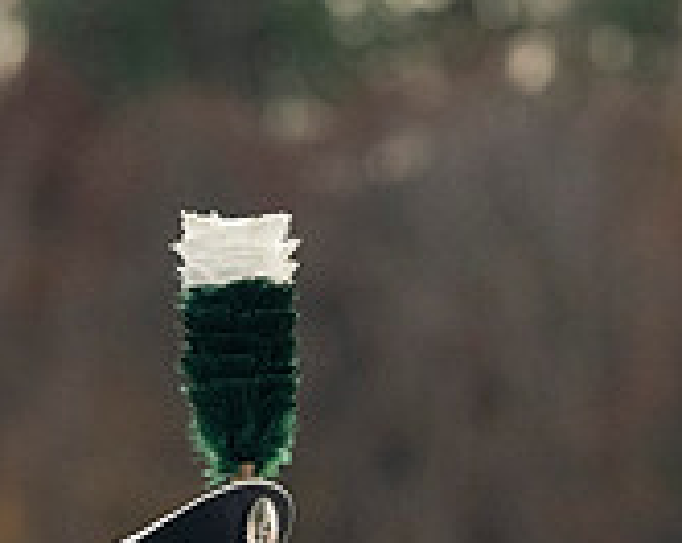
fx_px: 11257
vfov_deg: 2.8
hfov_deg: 3.5
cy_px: 792
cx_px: 366
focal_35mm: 559
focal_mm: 170
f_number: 4.5
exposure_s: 1/3200
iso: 5000
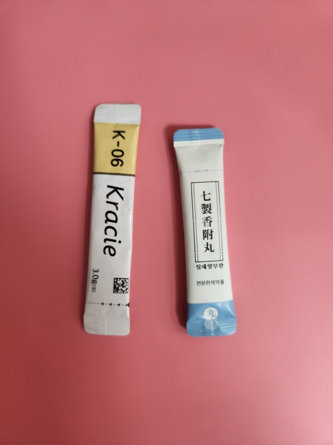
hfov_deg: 58.9
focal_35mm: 23
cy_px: 222
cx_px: 166
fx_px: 295
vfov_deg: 73.9
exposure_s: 1/120
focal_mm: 5.4
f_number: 1.8
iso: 200
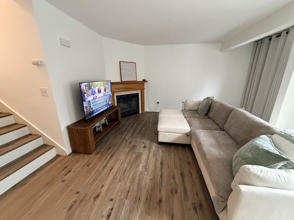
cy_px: 110
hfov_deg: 102.1
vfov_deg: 85.7
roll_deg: +0.8
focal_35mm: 14
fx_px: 119
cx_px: 147
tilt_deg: -16.5
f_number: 2.2
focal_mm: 2.22
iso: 640
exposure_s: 1/60
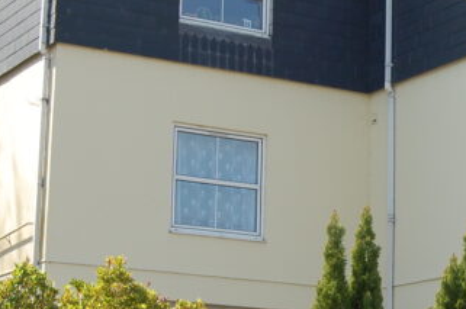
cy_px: 178
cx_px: 388
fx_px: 1486
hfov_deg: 17.6
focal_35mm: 115
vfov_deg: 11.9
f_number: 8
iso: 200
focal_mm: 24
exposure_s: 1/250
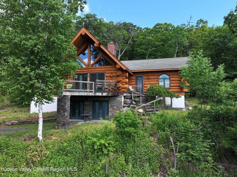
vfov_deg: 56.8
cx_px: 118
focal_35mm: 24
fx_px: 164
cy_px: 88
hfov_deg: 71.6
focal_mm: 12.29
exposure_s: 1/640
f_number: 2.8
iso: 150
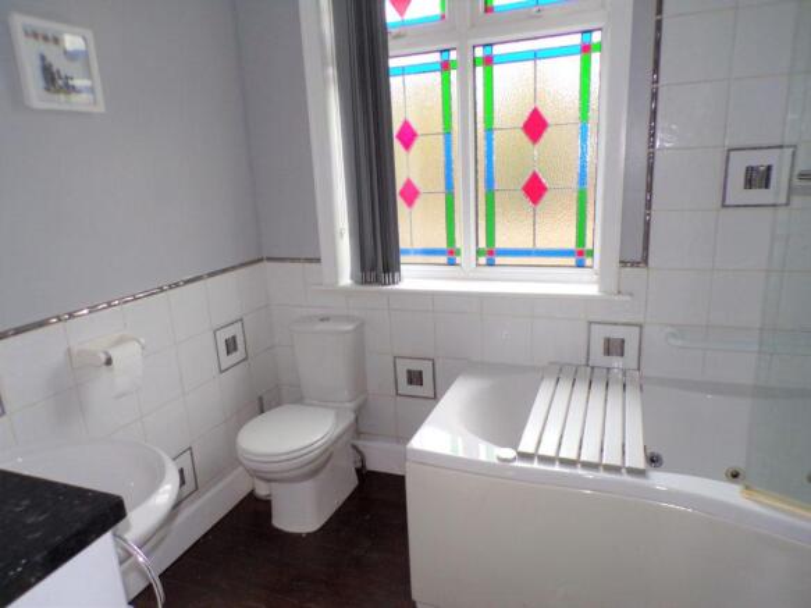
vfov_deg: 56.8
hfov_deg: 71.6
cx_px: 406
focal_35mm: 24
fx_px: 562
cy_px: 304
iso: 200
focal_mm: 4.3
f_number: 3
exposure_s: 1/34
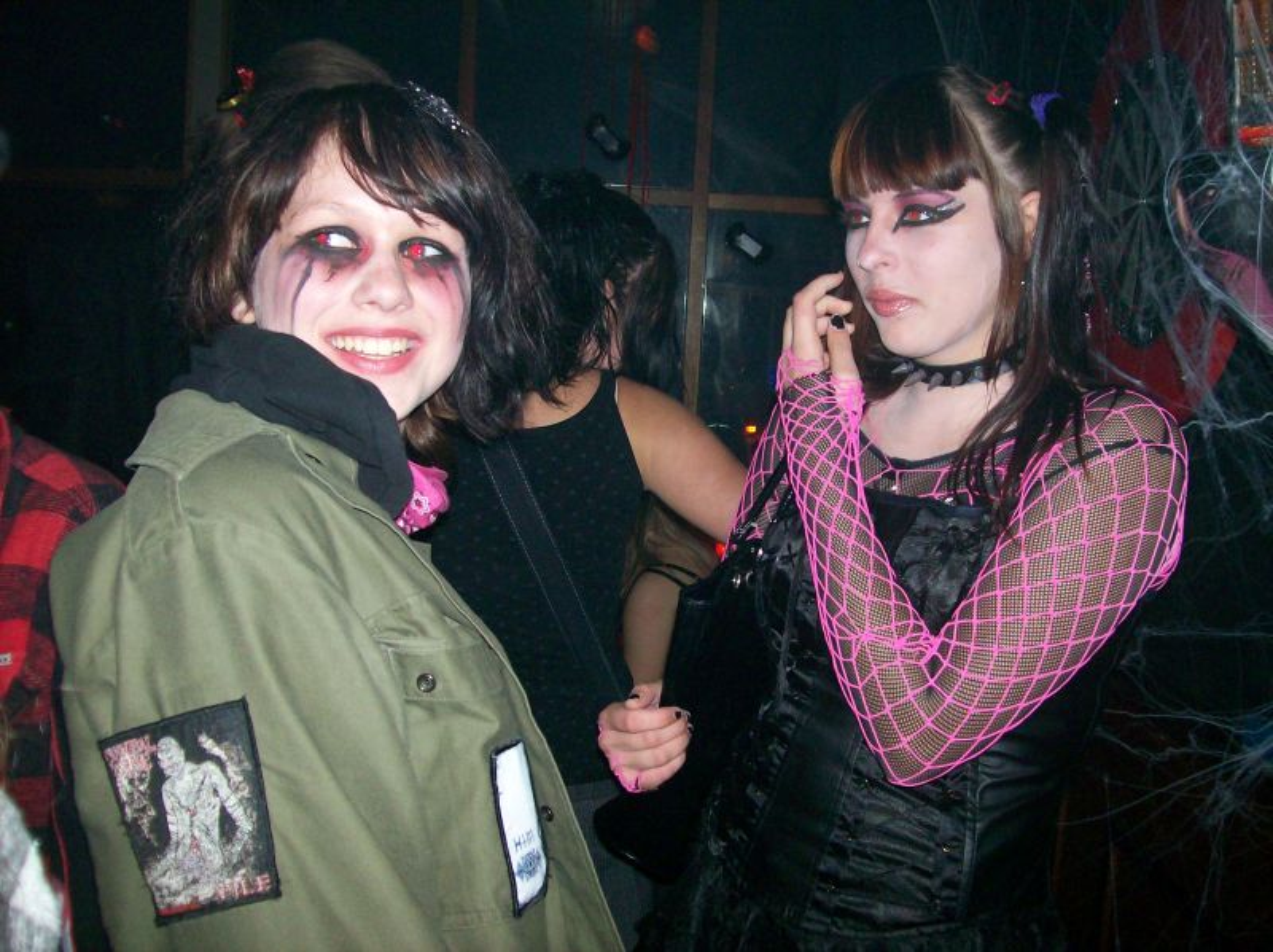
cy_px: 476
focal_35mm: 36
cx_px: 636
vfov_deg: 39.6
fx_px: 1322
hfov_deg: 51.4
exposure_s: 1/64
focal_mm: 6
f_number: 2.7
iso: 140
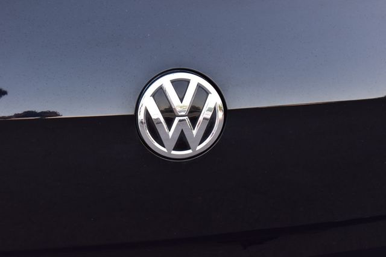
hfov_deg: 24.6
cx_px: 193
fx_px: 884
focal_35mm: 82
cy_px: 128
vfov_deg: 16.5
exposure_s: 1/40
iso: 400
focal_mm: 55
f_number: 7.1
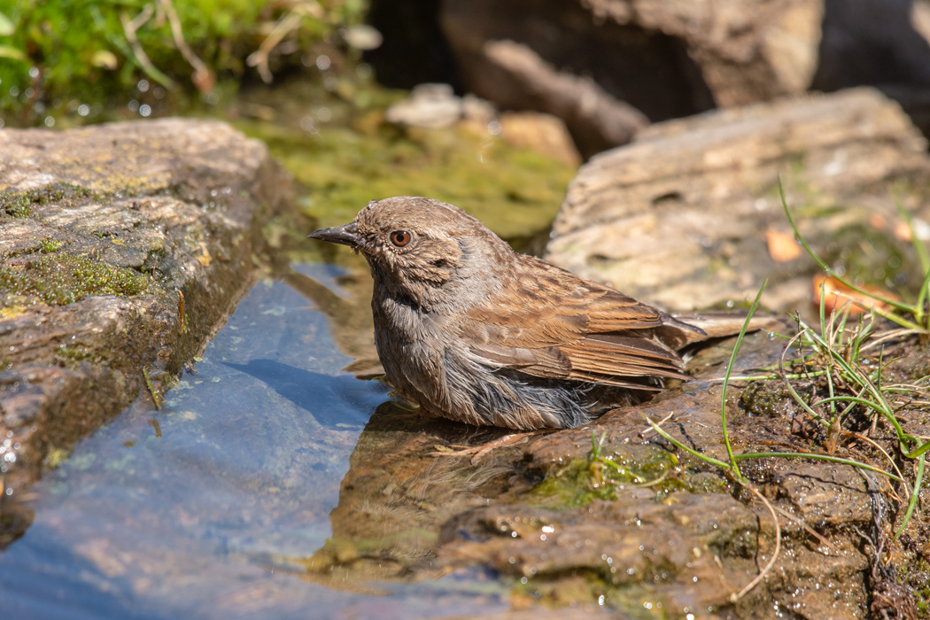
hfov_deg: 3.0
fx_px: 17824
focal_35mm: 690
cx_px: 465
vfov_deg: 2.0
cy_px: 310
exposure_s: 1/400
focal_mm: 460
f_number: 7.1
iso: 200
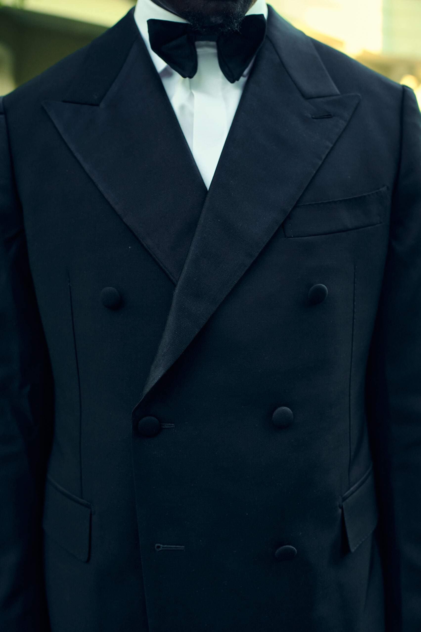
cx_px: 210
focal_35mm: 35
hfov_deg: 37.8
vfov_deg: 54.5
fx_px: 615
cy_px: 316
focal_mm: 35
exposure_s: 1/160
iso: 1250
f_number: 2.8
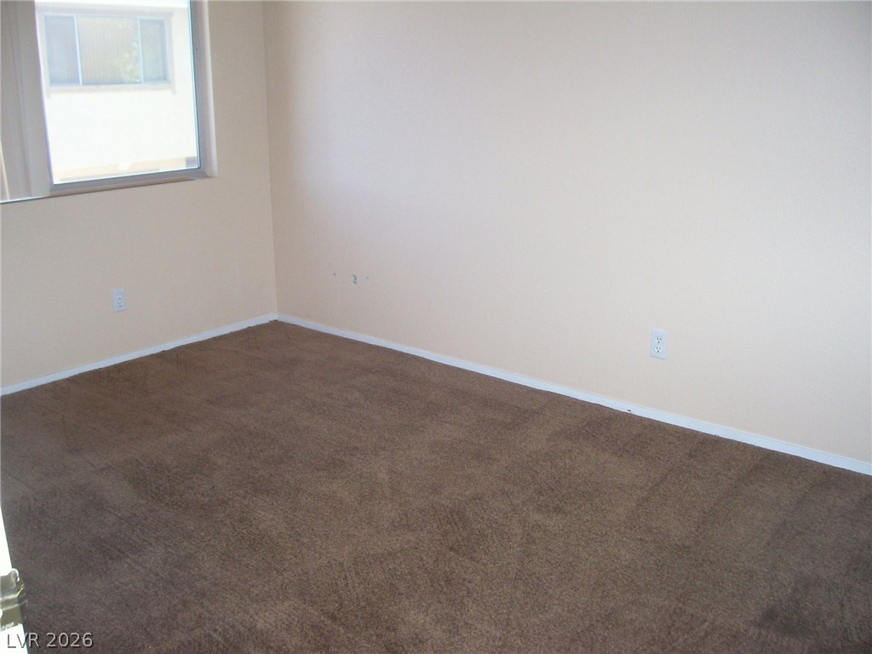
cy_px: 327
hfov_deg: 54.0
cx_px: 436
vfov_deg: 41.8
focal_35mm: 34
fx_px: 856
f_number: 2.7
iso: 140
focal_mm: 5.6
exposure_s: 1/112
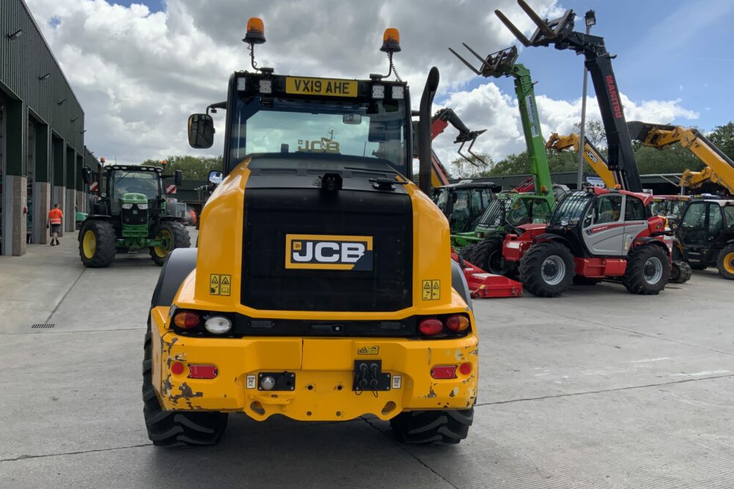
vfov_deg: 42.3
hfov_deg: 60.3
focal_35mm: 31
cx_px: 358
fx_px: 632
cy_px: 250
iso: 16
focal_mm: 3
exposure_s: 1/1675
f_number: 1.8
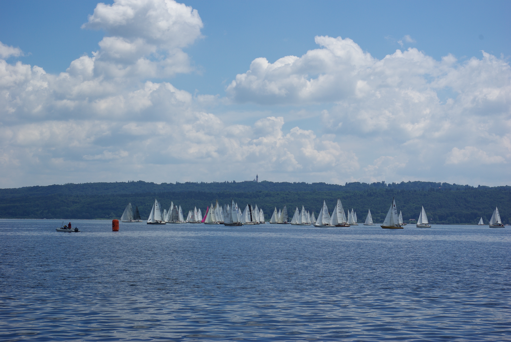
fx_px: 1172
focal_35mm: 82
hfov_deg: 24.6
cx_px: 256
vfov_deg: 16.6
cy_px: 171
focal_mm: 55
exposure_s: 1/350
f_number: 11
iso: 100
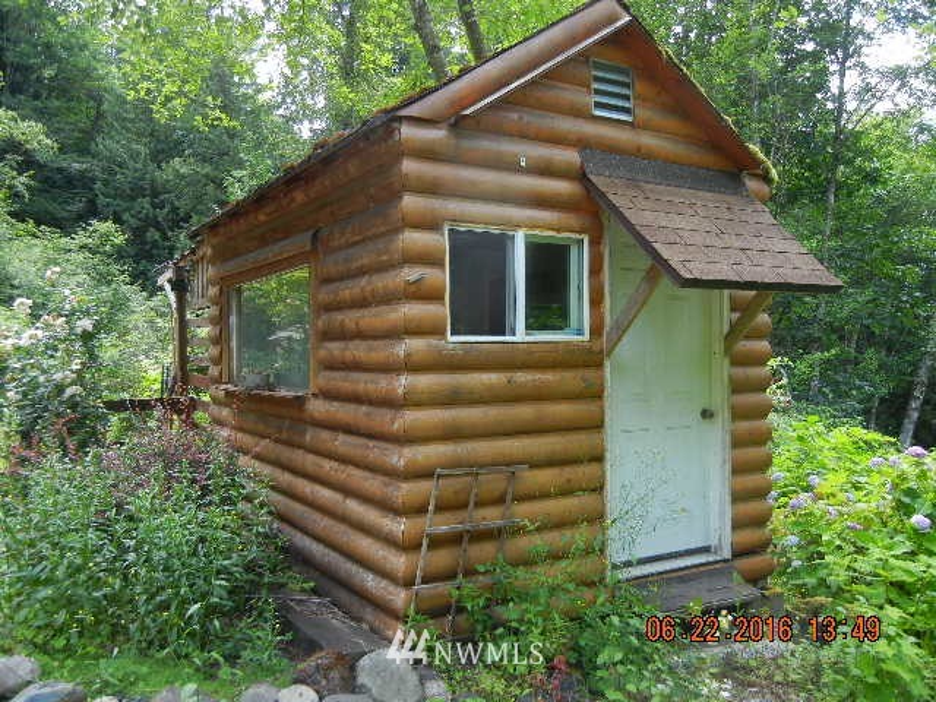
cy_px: 351
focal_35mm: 30
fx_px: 811
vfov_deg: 46.8
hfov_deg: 60.0
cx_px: 468
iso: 160
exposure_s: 1/143
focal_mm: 5.4
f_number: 3.5
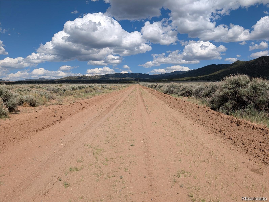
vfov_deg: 56.9
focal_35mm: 24
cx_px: 134
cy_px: 101
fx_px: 187
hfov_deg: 71.5
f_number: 1.68
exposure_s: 1/2604
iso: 22
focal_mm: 6.9
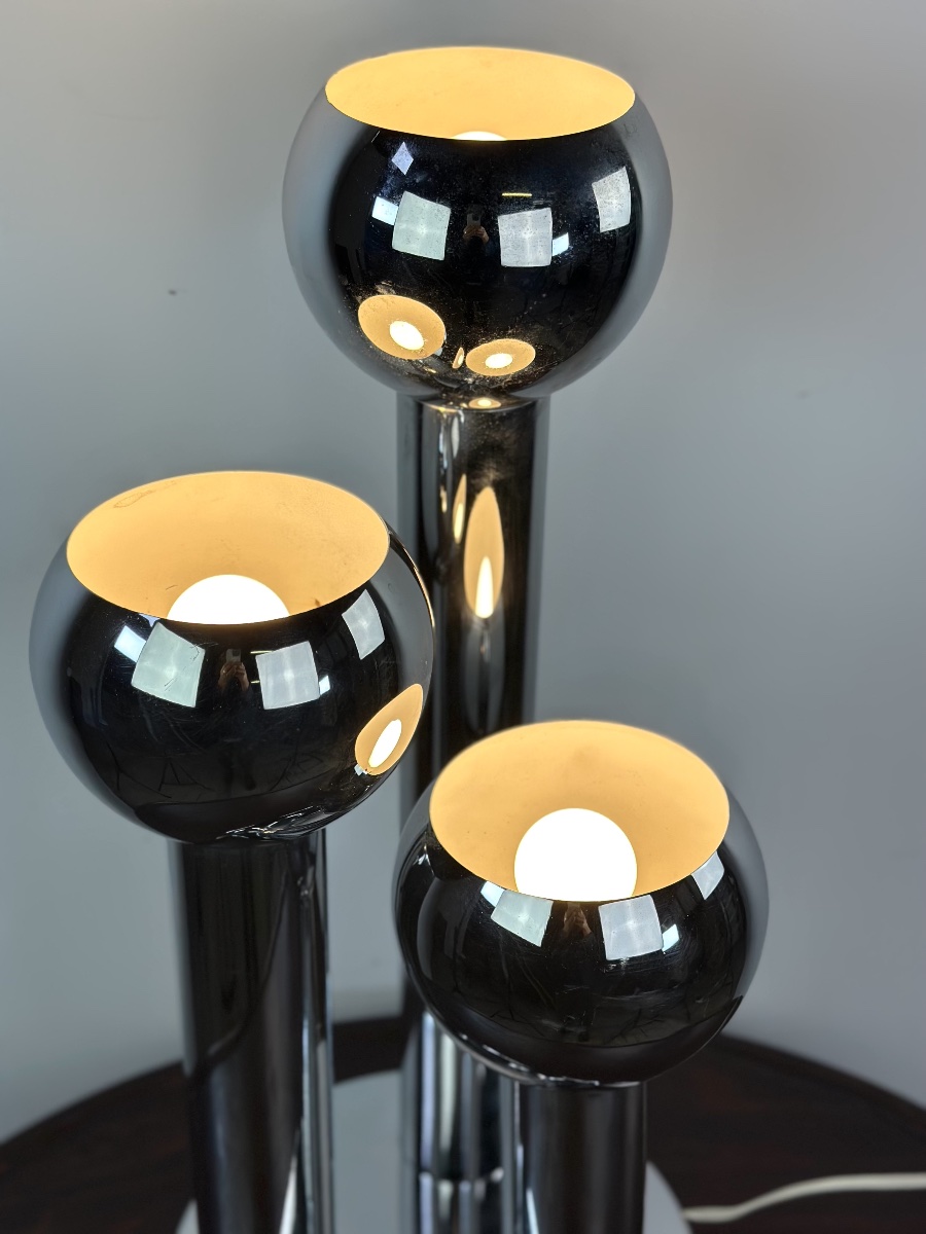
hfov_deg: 30.3
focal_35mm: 48
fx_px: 1712
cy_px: 617
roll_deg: -1.1
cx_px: 463
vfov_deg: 39.7
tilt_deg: -30.7
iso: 80
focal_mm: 6.86
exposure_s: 1/1357
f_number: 1.78
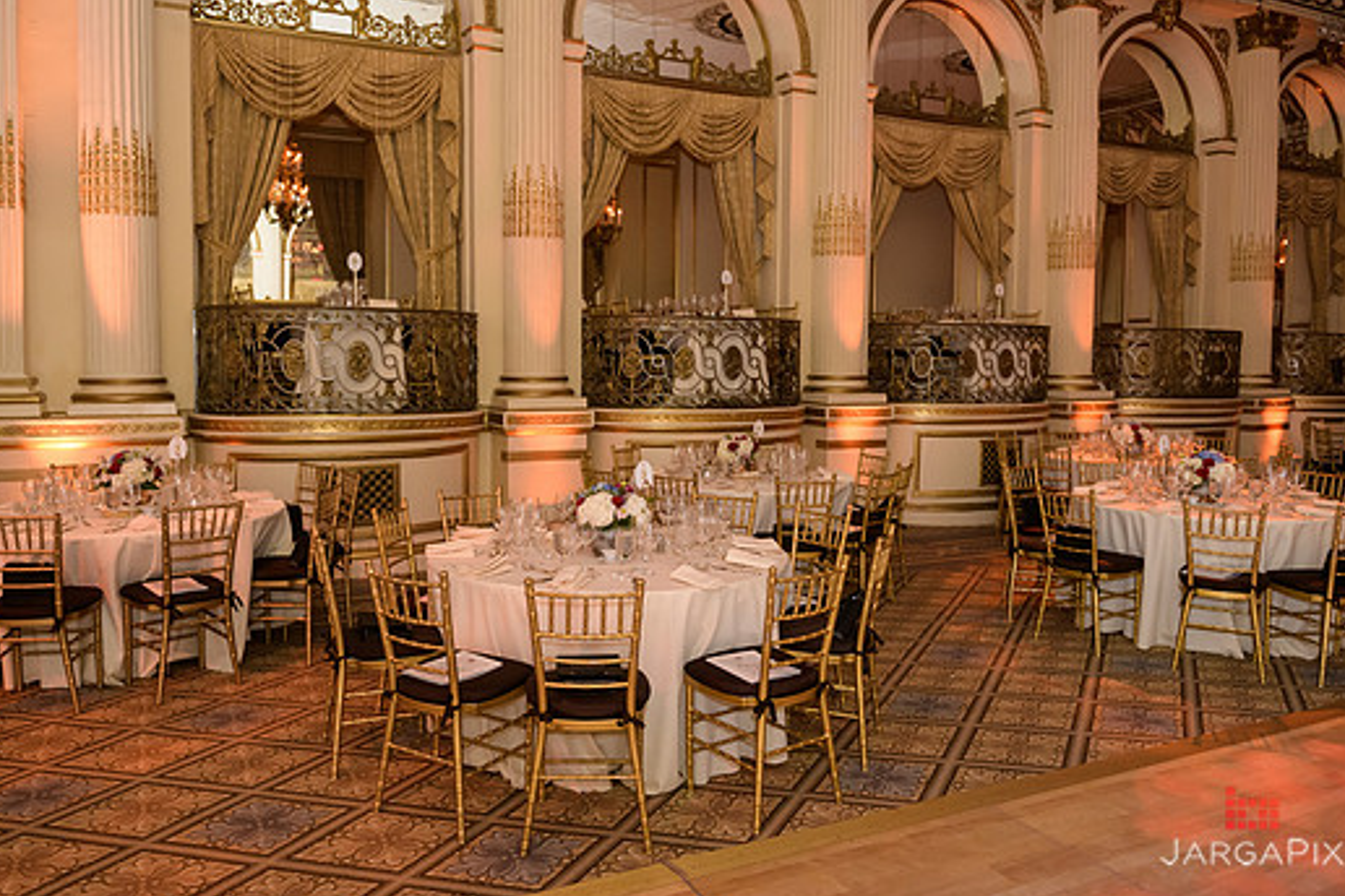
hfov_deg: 67.4
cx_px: 654
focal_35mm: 27
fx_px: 1009
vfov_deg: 47.9
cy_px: 418
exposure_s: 1/50
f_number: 3.2
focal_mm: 24
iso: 1600
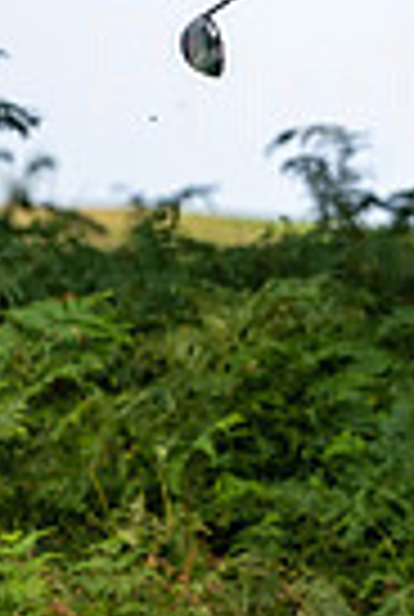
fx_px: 16870
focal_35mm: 983
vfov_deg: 2.1
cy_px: -103
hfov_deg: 1.4
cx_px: 585
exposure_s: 1/640
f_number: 5
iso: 160
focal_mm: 300
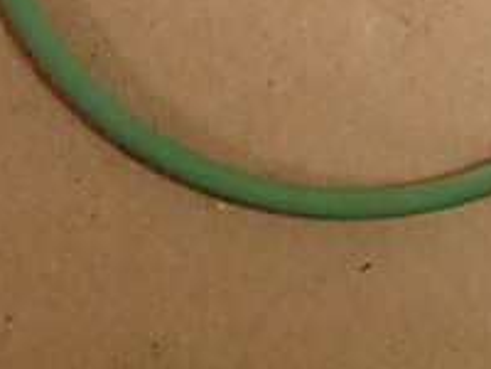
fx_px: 2085
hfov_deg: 13.4
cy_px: -219
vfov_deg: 9.7
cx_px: 287
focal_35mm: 147
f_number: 4.9
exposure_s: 1/50
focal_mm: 8.25
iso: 250
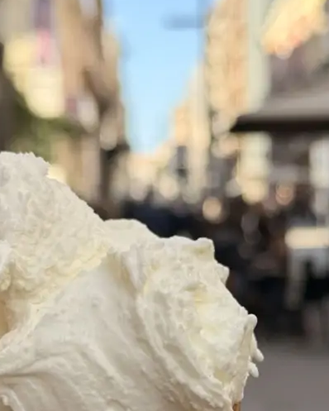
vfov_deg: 21.6
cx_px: 165
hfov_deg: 17.5
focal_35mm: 88
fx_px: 1070
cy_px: 289
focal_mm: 6.76
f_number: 1.78
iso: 80
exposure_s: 1/1271
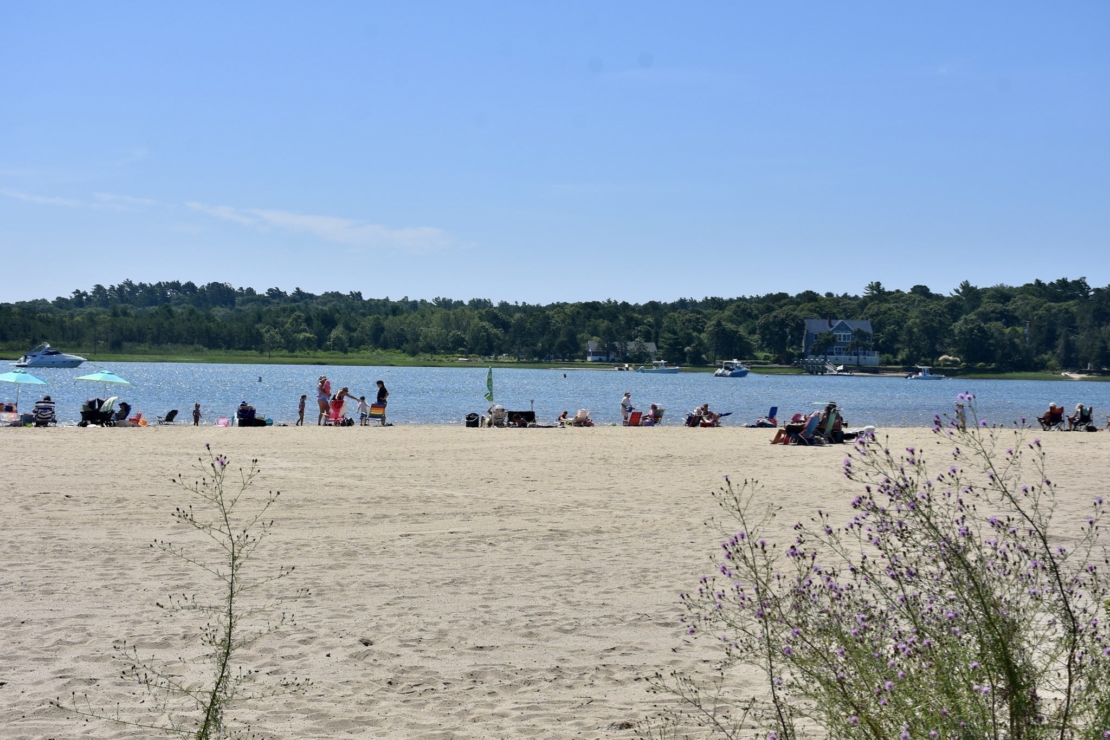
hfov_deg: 35.0
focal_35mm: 57
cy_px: 370
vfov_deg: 23.8
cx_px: 555
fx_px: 1758
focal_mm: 38
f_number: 8
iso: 125
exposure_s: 1/500
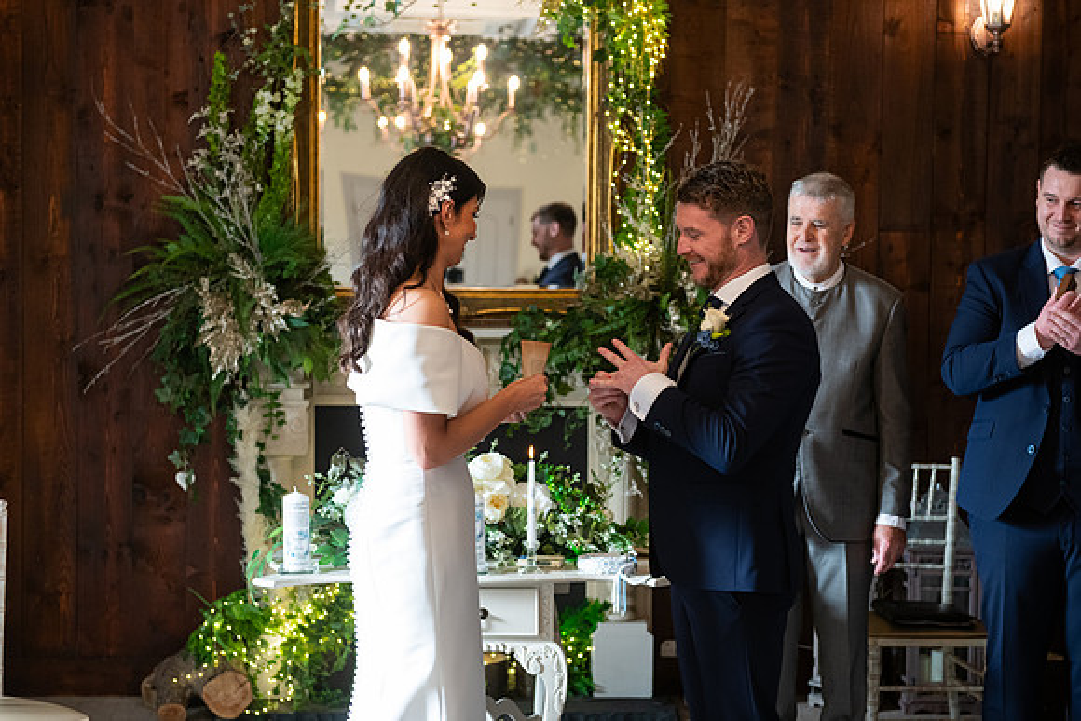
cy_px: 360
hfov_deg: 28.8
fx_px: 2102
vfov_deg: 19.5
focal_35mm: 70
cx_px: 540
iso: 1000
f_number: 3.5
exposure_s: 1/160
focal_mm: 70
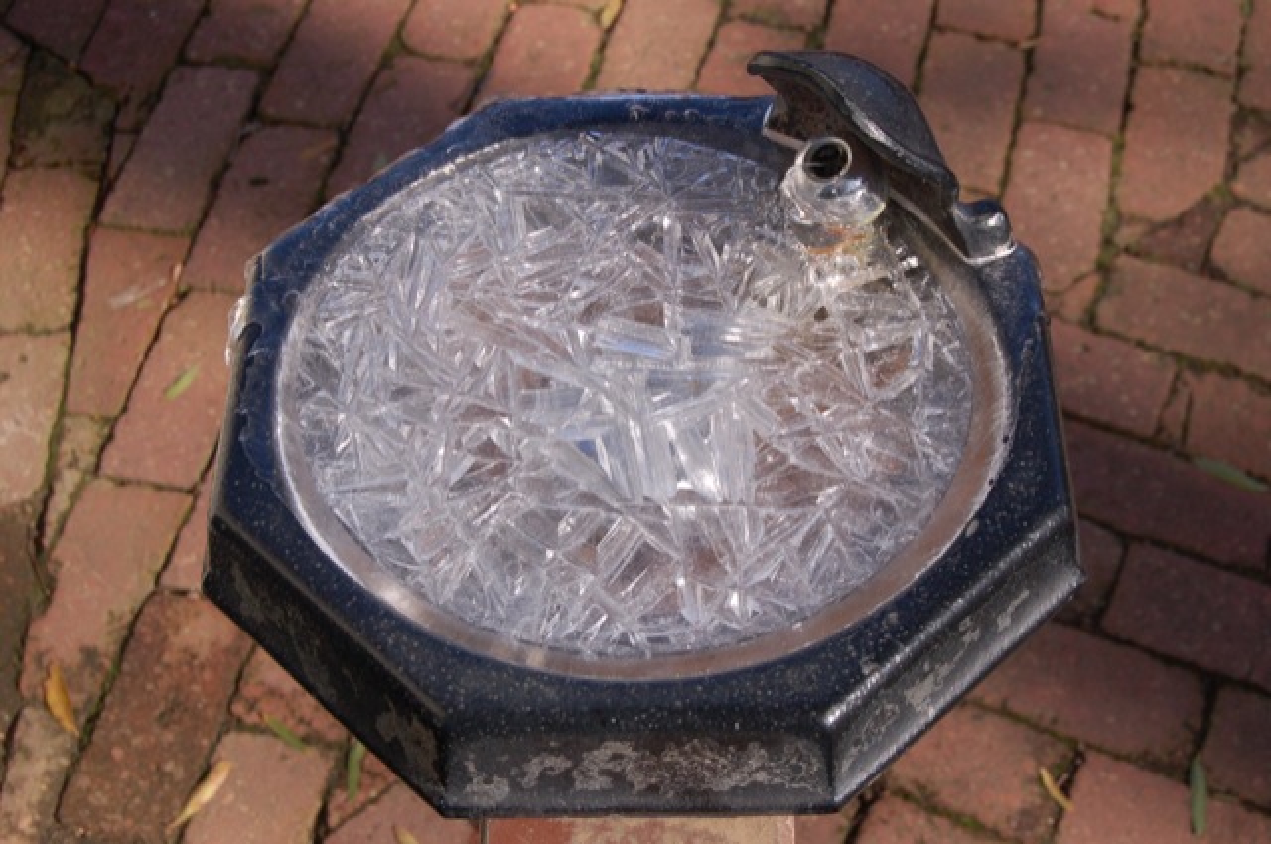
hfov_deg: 33.4
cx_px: 636
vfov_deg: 22.6
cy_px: 422
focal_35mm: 60
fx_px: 2116
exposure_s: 1/500
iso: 800
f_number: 11
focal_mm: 40
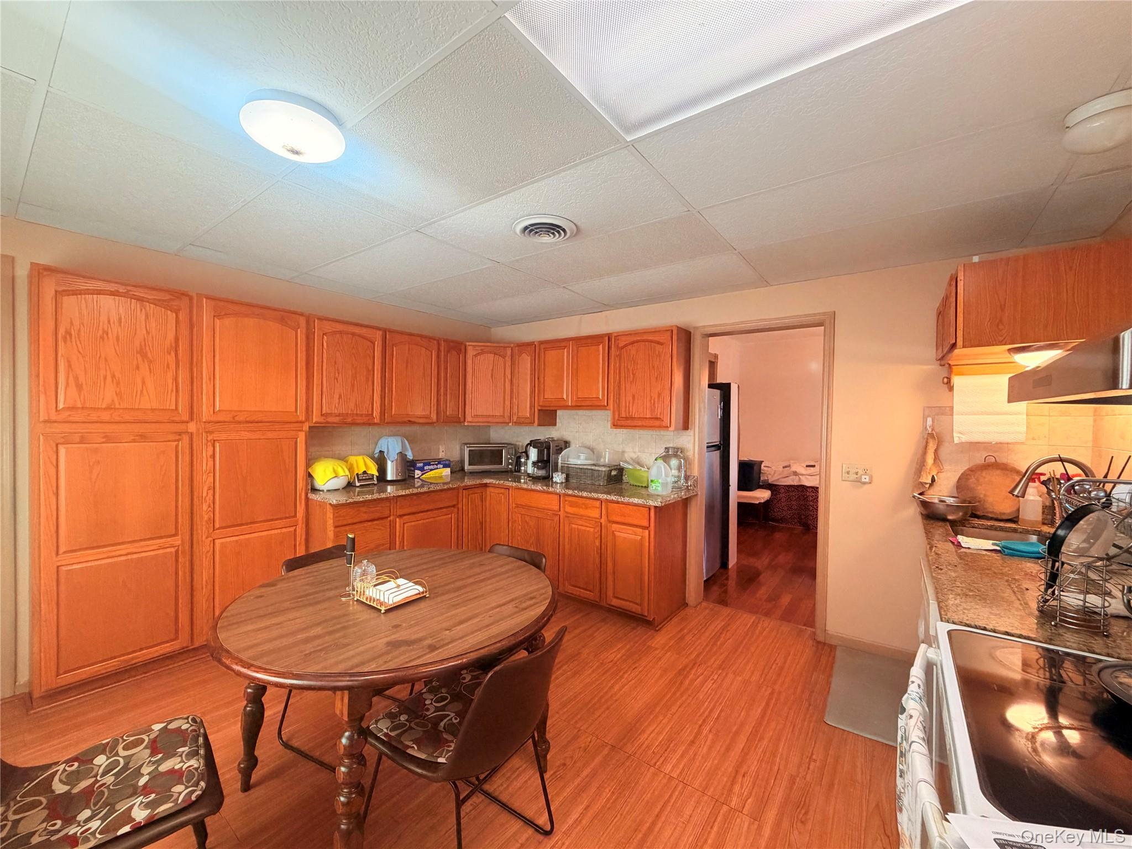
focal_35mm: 14
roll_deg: -0.6
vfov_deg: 85.7
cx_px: 566
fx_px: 458
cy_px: 424
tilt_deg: -1.5
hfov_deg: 102.1
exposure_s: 1/120
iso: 320
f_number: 2.2
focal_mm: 2.22
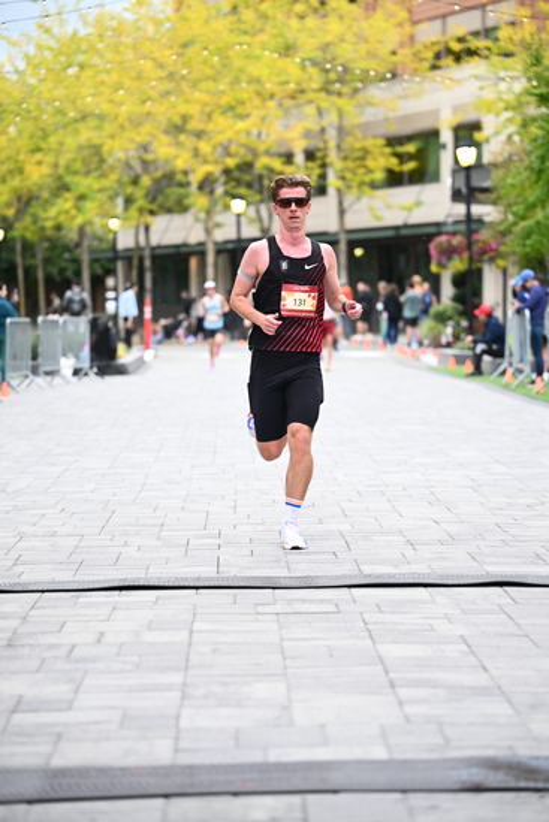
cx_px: 274
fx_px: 2354
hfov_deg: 13.3
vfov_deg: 19.8
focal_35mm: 103
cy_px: 411
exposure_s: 1/1250
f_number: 2.8
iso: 1600
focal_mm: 103
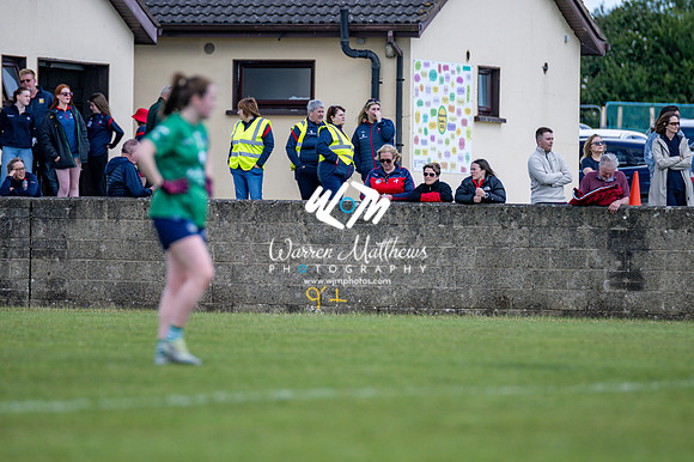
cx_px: 347
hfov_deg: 4.6
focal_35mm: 450
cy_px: 231
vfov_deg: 3.1
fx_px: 8670
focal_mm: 300
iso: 220
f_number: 2.8
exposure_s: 1/3200
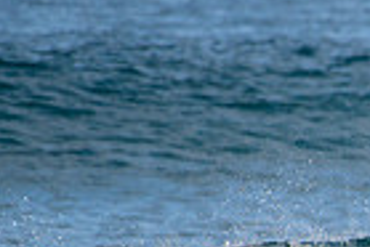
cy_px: 394
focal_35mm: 2564
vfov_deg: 0.5
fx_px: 26379
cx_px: 697
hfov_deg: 0.8
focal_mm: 500
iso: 140
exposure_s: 1/2000
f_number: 5.6
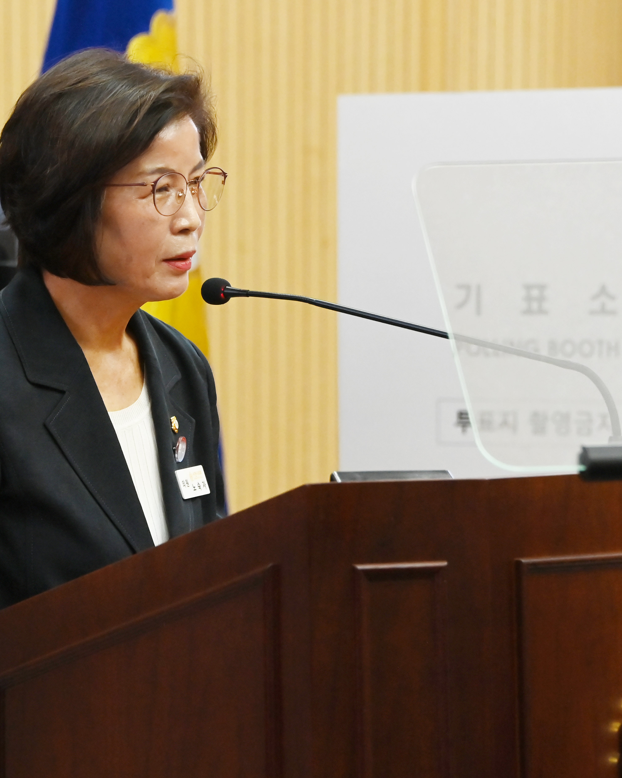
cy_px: 388
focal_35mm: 268
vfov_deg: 7.2
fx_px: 6167
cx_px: 246
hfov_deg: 5.8
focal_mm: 190
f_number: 6.3
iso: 5000
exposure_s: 1/250
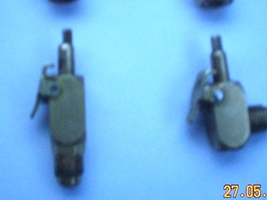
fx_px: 463
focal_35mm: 60
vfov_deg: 24.3
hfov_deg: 32.2
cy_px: 62
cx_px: 144
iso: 200
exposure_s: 1/6.2
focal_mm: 6.2
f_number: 2.8
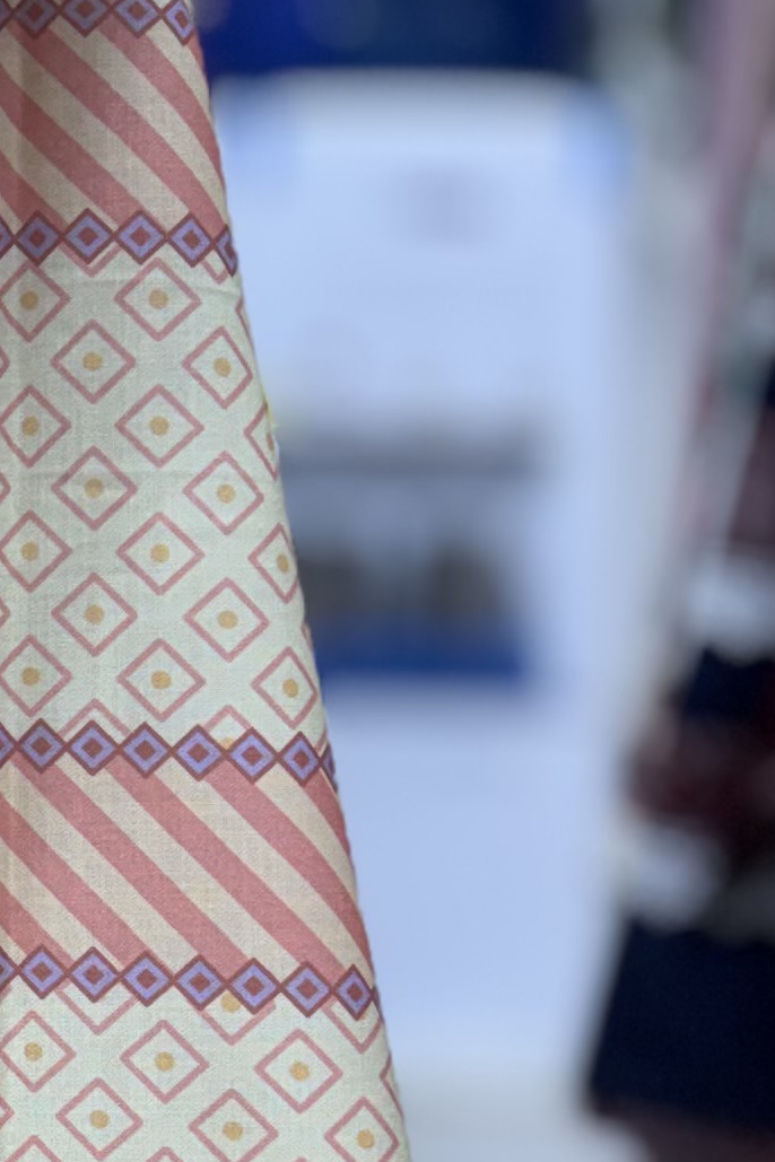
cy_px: 856
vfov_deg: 19.2
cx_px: -686
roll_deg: -1.2
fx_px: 3423
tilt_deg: -4.3
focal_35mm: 106
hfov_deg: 11.8
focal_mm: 5.96
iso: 64
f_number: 1.6
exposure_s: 1/100
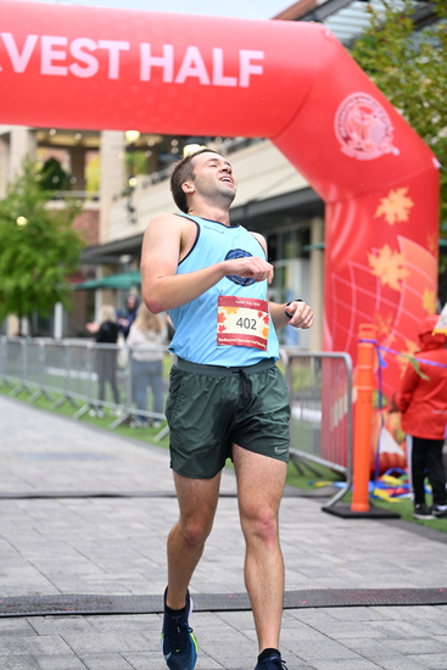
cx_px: 224
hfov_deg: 18.2
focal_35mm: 75
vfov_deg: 27.0
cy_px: 335
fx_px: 1396
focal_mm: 75
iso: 1250
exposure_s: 1/1600
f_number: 2.8
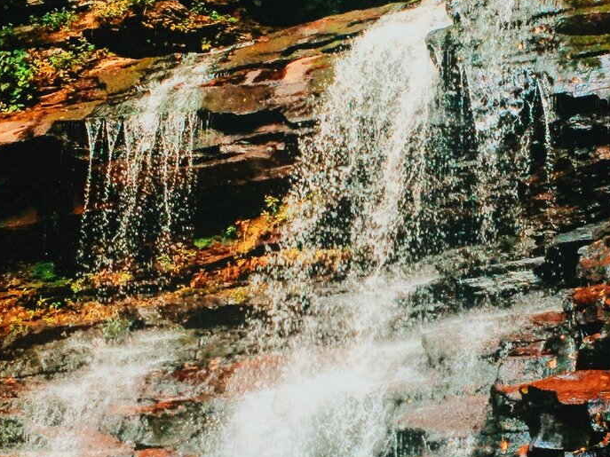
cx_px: 461
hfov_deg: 25.3
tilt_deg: +20.3
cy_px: 288
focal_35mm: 76
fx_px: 1339
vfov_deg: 19.3
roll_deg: -1.4
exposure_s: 1/269
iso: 32
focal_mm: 4.15
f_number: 2.2
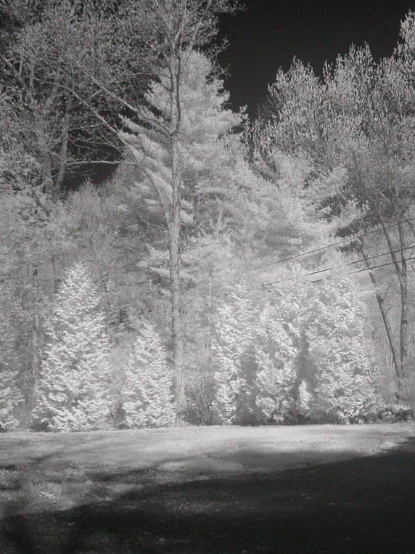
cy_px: 277
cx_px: 325
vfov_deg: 40.4
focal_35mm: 47
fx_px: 752
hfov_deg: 30.2
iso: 400
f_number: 2.8
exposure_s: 1/3.4
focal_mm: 8.9
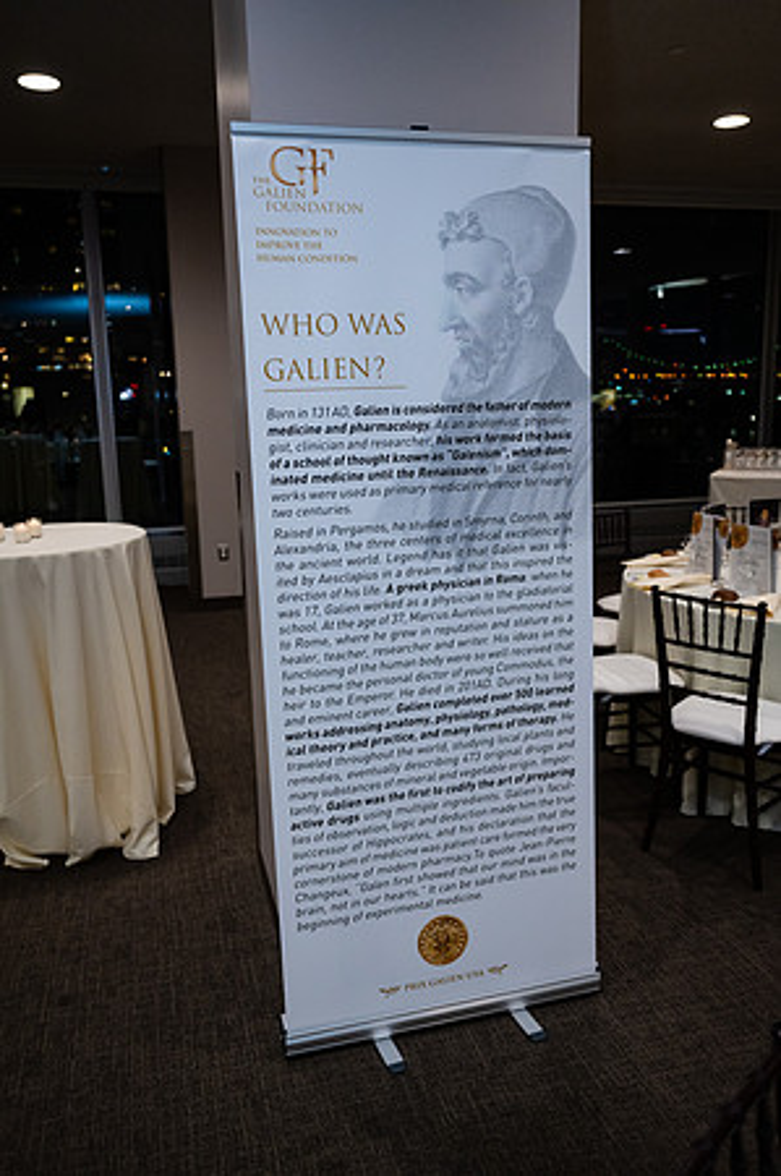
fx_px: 946
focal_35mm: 29
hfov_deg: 44.9
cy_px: 588
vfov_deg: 63.7
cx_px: 390
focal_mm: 29
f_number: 3.2
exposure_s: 1/200
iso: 3200
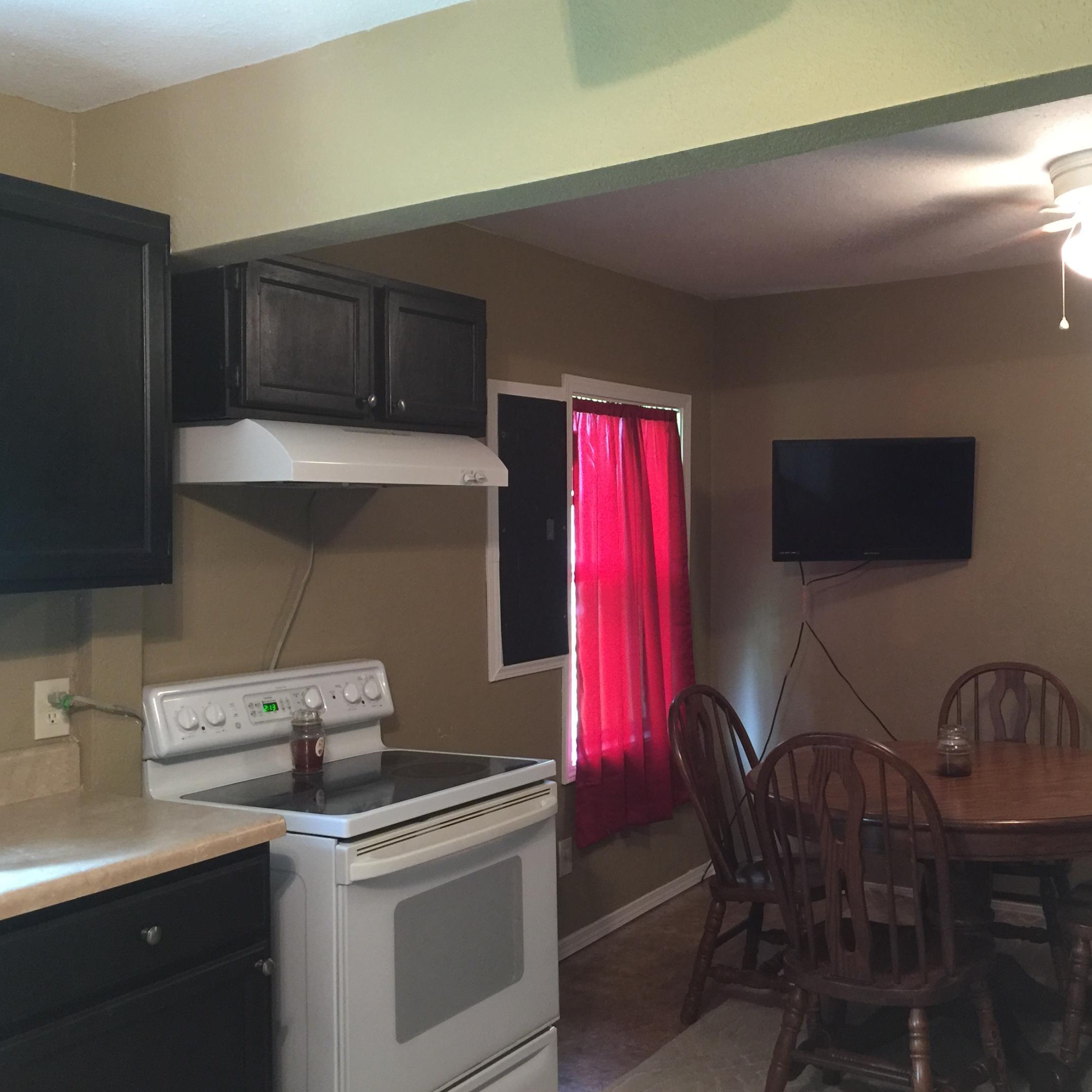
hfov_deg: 46.9
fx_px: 1249
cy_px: 542
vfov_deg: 47.2
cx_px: 664
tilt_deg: -0.1
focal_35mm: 35
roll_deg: +1.1
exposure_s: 1/10
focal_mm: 4.15
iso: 100
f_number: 2.2
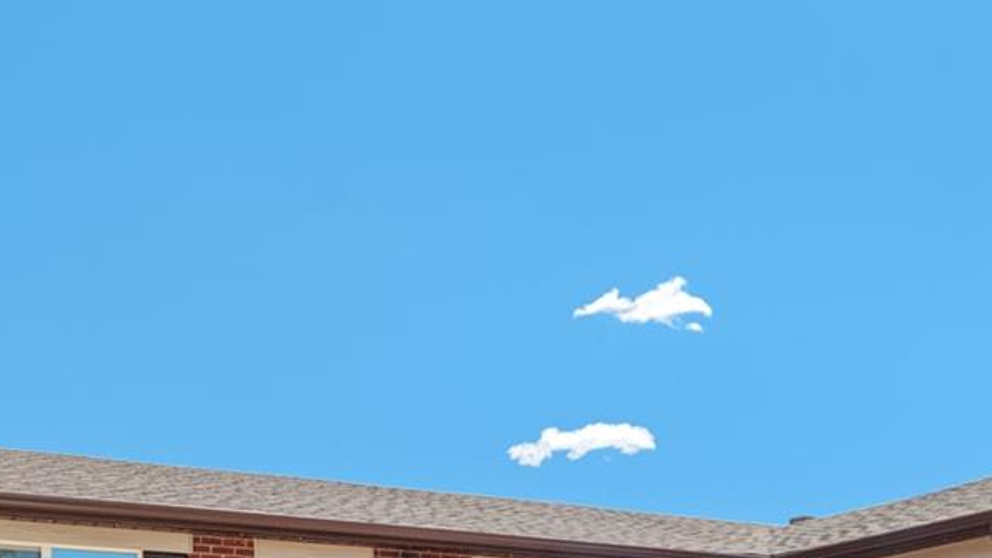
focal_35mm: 45
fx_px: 1183
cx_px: 326
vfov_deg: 22.6
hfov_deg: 44.8
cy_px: 795
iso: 250
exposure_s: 1/500
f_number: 8
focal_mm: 11
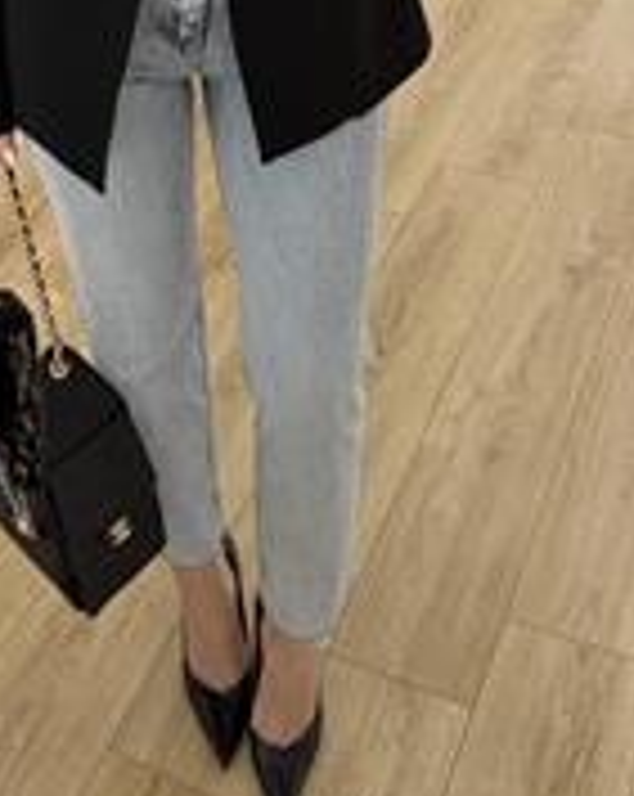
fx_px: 1246
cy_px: 103
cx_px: 198
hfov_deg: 28.3
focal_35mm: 53
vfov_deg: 33.8
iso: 400
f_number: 1.78
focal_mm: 6.76
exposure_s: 1/60
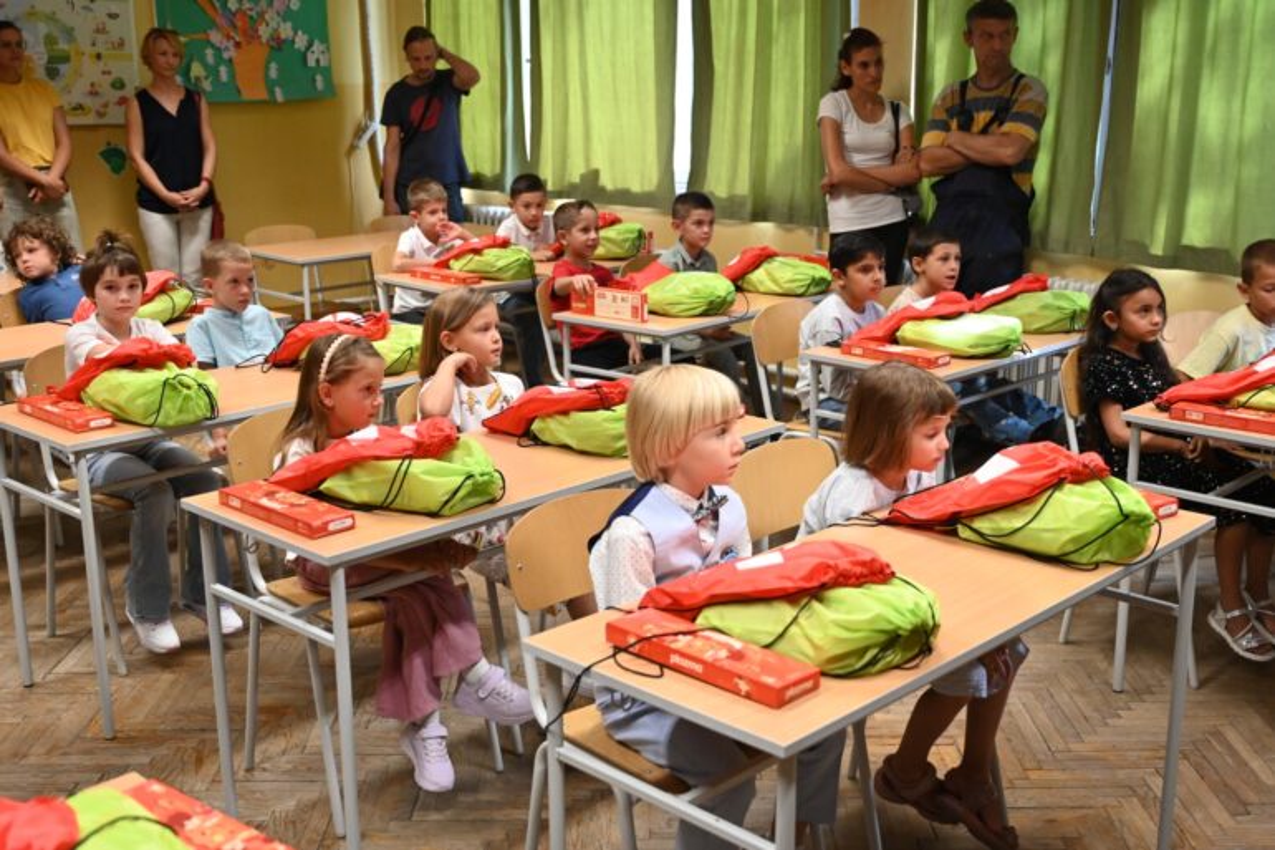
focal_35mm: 39
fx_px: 1381
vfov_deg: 34.2
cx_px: 638
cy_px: 425
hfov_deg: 49.6
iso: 4000
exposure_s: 1/400
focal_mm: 39
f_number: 4
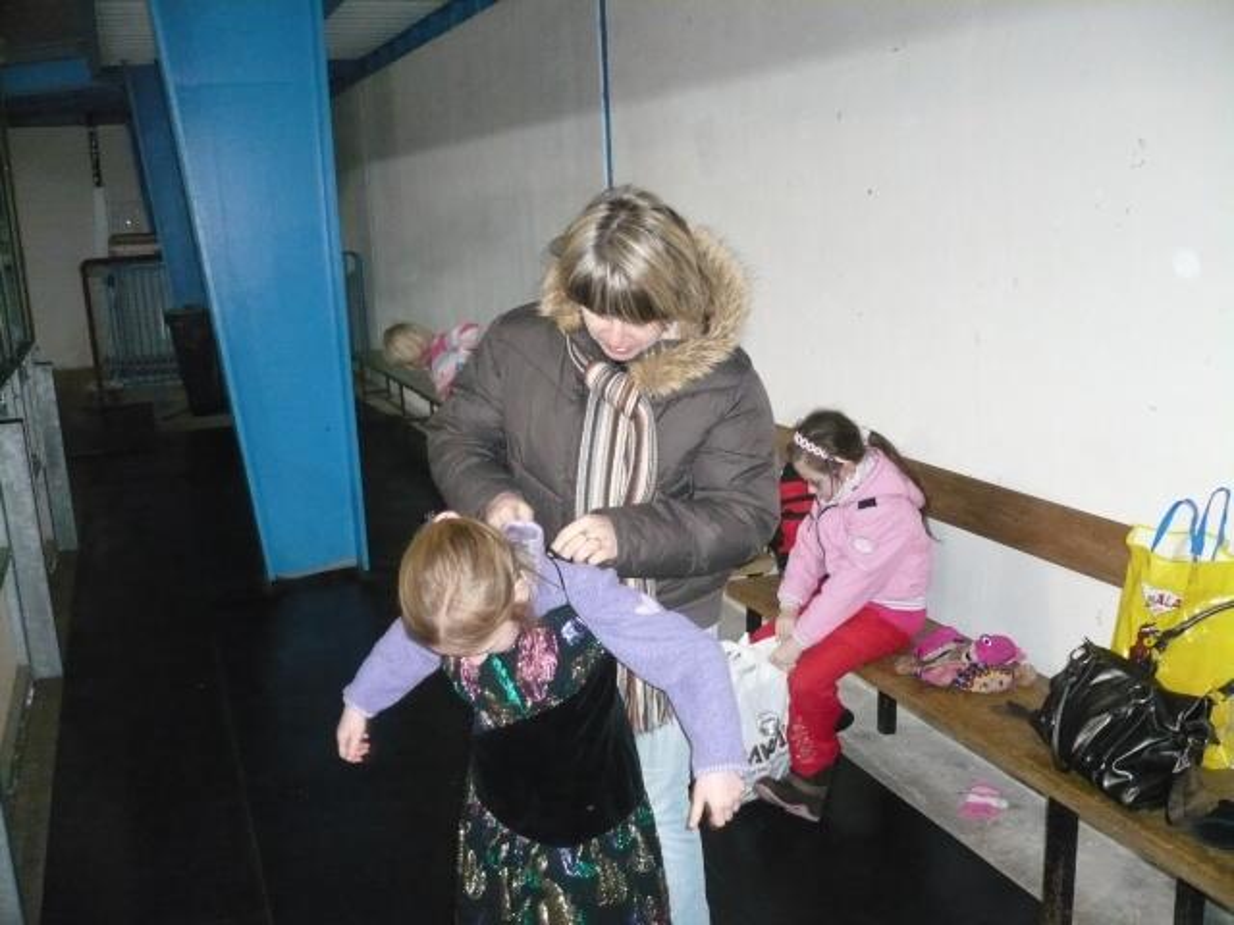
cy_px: 462
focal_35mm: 35
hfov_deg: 52.6
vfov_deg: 40.7
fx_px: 1248
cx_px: 617
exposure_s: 1/30
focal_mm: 5.8
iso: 500
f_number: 2.8
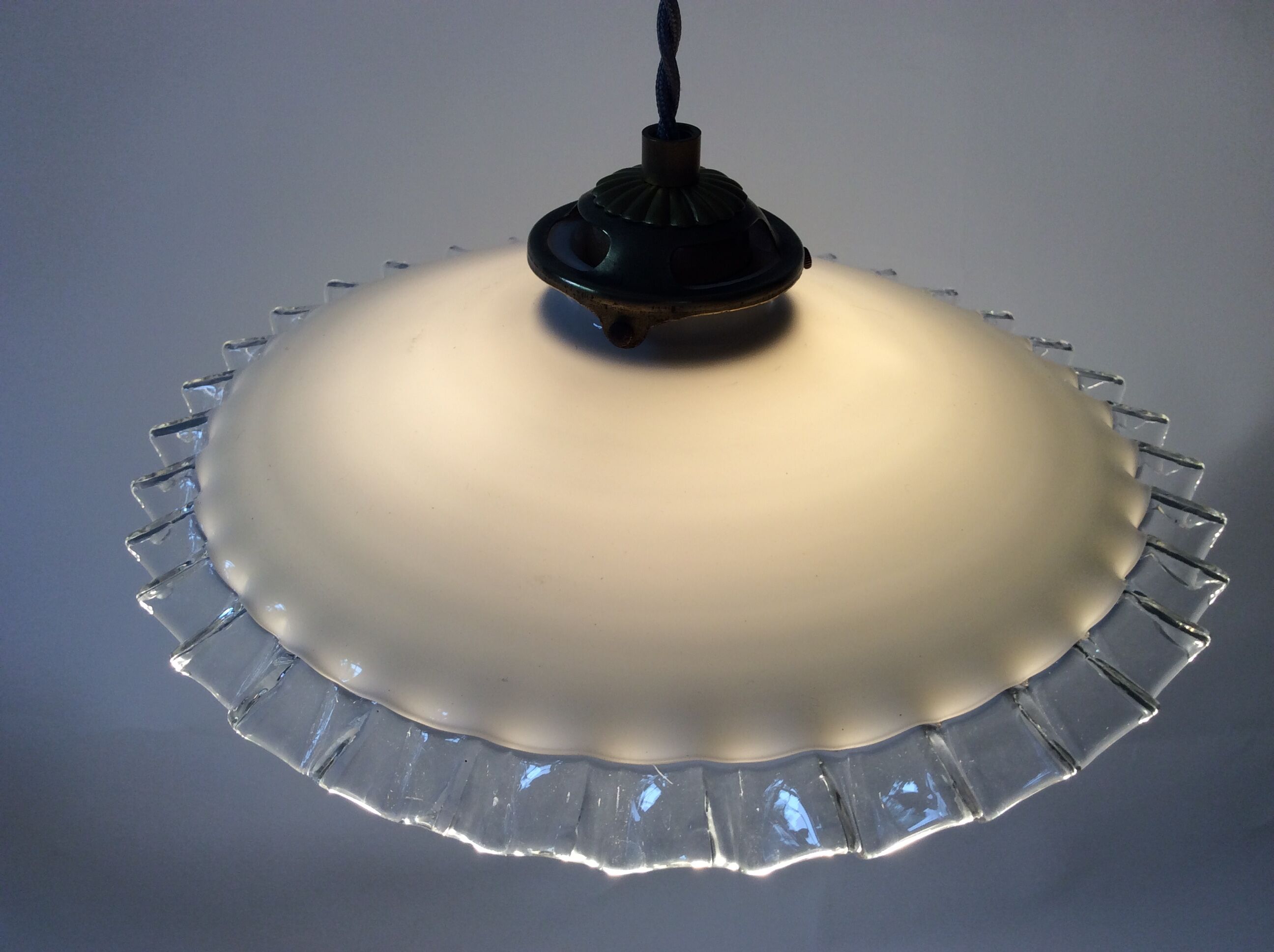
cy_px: 476
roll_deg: +2.2
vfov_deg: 44.1
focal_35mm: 32
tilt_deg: -31.2
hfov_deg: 56.9
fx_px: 1176
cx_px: 637
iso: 32
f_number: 2.4
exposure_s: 1/112
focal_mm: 3.3
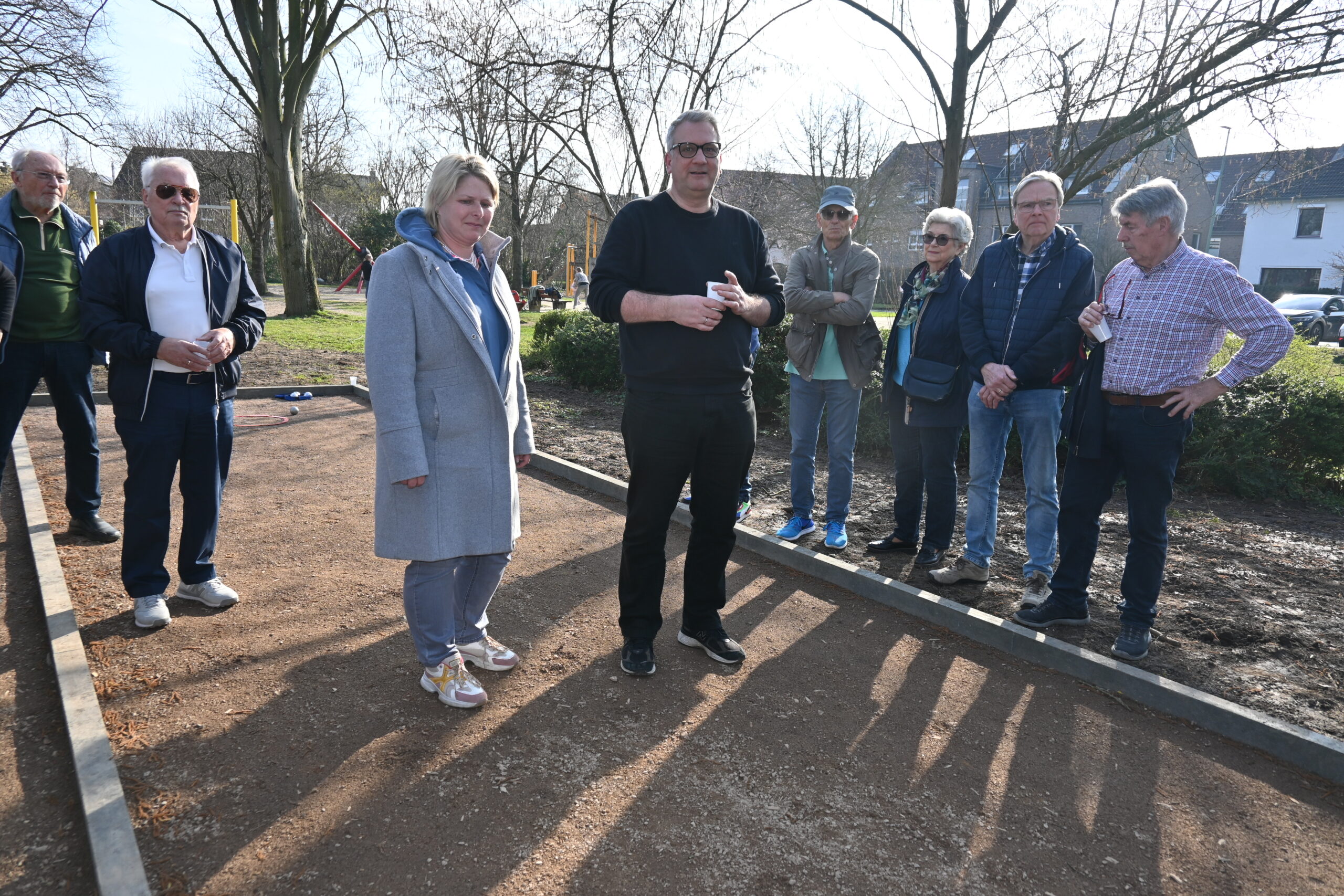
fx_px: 896
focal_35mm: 24
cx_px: 672
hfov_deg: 73.7
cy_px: 448
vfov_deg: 53.1
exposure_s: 1/200
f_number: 5.6
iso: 100
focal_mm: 16
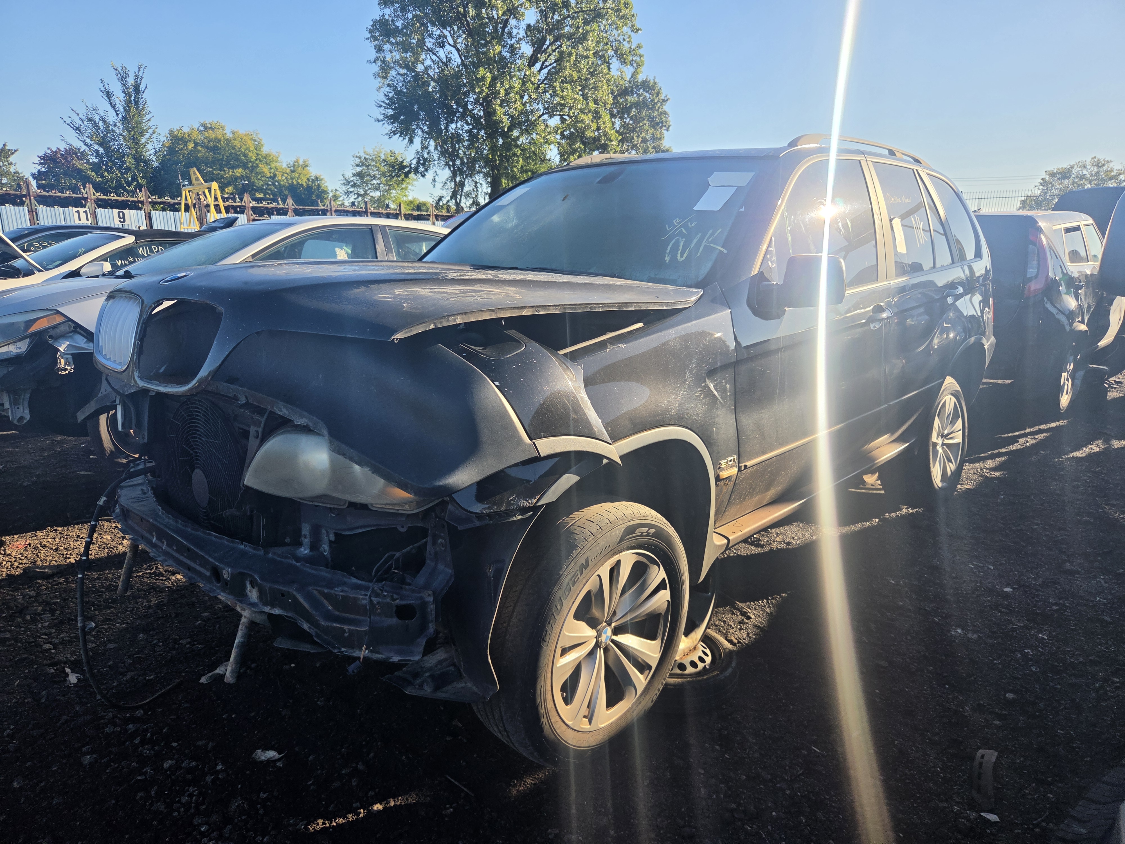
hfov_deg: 73.9
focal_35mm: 23
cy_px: 422
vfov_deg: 58.9
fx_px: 747
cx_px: 562
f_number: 1.8
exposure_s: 1/3273
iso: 80
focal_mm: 5.4
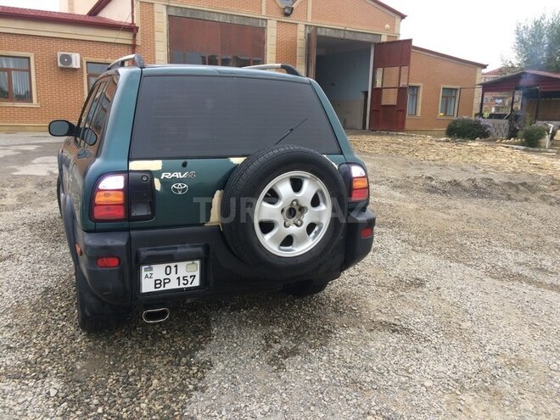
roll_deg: -1.1
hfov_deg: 61.7
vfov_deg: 48.2
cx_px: 280
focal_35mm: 29
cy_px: 210
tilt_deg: -12.7
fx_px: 469
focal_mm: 4.15
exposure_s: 1/100
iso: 40
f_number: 2.2
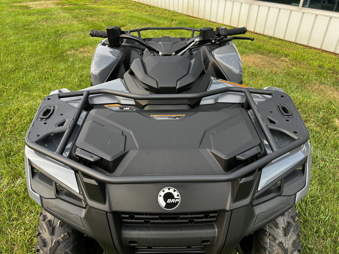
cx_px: 170
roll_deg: -0.6
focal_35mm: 26
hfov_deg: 67.3
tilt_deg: -31.9
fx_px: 255
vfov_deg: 53.1
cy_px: 127
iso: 40
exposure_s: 1/158
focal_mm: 5.7
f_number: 1.5
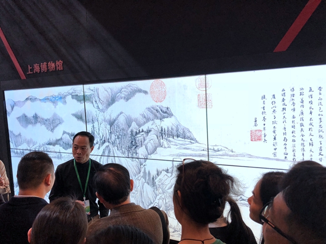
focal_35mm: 29
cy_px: 122
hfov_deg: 61.7
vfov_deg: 48.2
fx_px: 273
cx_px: 163
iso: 32
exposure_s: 1/33
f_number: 1.8
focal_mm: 3.99
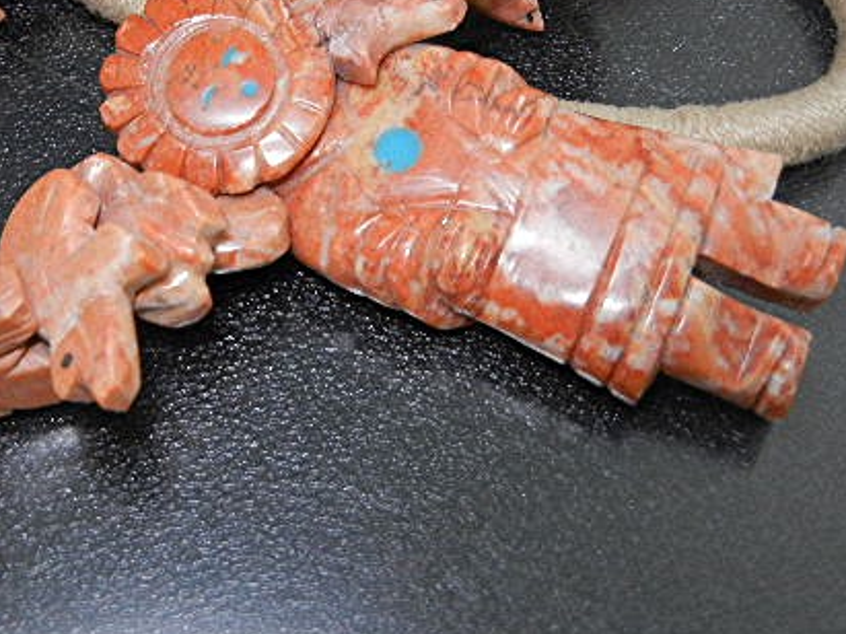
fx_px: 1295
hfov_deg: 35.7
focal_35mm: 53
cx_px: 261
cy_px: 183
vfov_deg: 27.2
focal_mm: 6.2
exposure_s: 1/30
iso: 711
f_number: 7.2
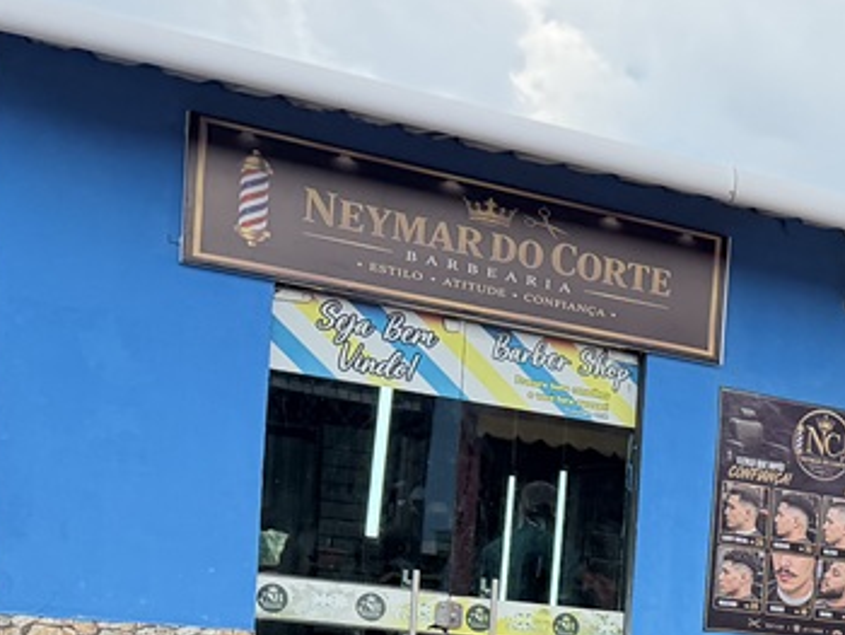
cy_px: 861
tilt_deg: -4.9
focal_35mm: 83
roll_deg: -6.3
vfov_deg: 16.6
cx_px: 1236
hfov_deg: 20.5
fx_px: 2027
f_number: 1.78
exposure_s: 1/1522
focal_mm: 6.76
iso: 100
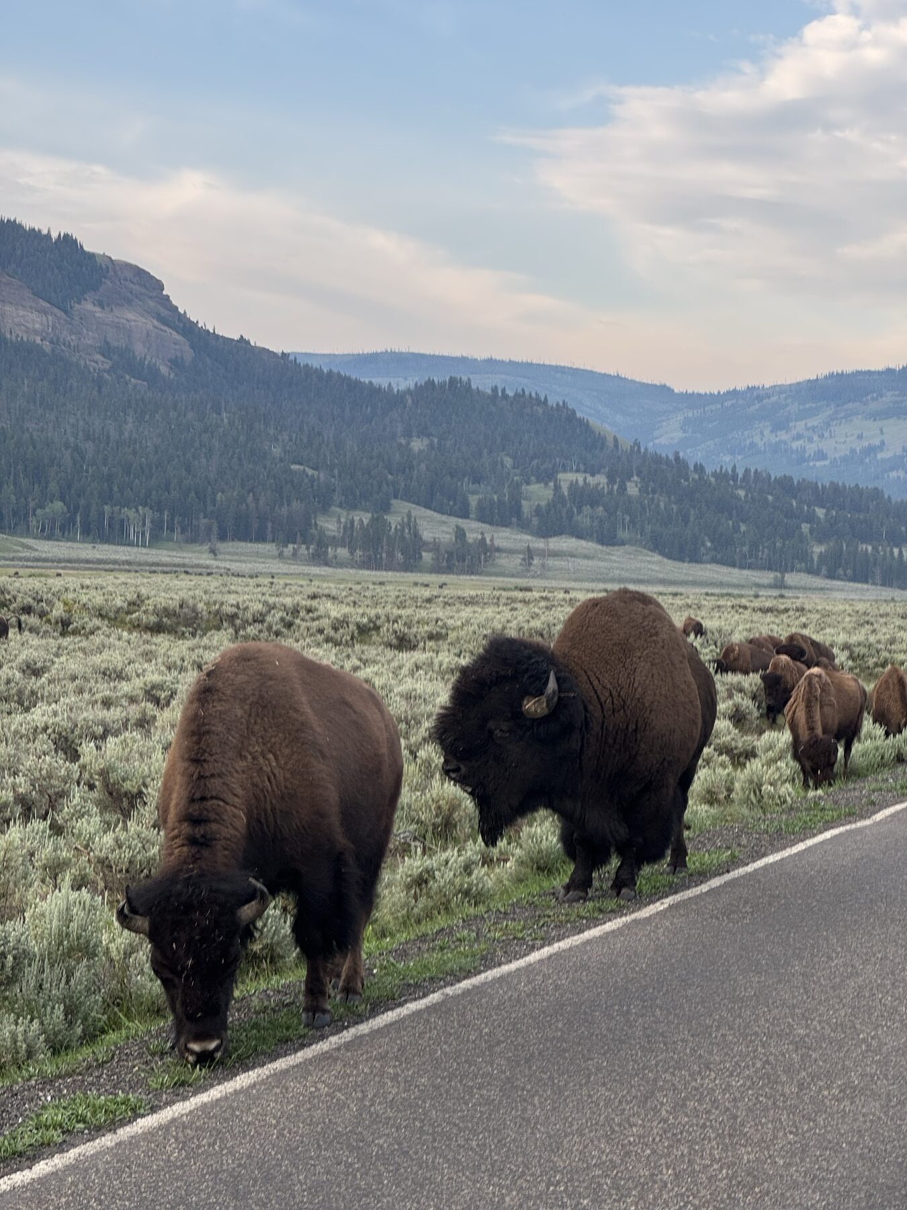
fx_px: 2690
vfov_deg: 25.3
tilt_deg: -0.5
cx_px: 454
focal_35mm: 77
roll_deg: -0.2
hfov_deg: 19.1
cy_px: 605
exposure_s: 1/99
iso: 40
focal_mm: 9
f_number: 2.8
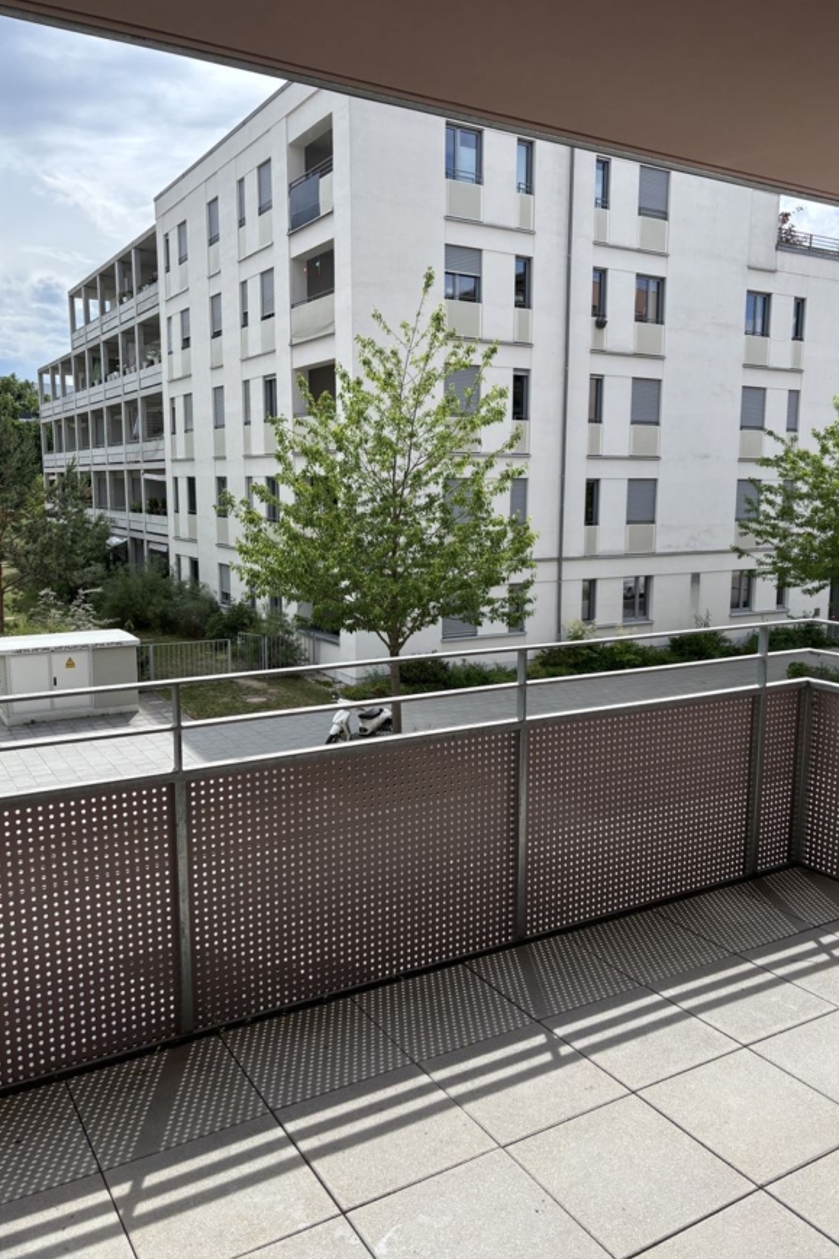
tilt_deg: -8.9
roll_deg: -0.1
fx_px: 979
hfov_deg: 46.4
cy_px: 626
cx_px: 433
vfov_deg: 65.5
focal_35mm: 28
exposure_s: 1/2151
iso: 50
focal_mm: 5.96
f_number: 1.6
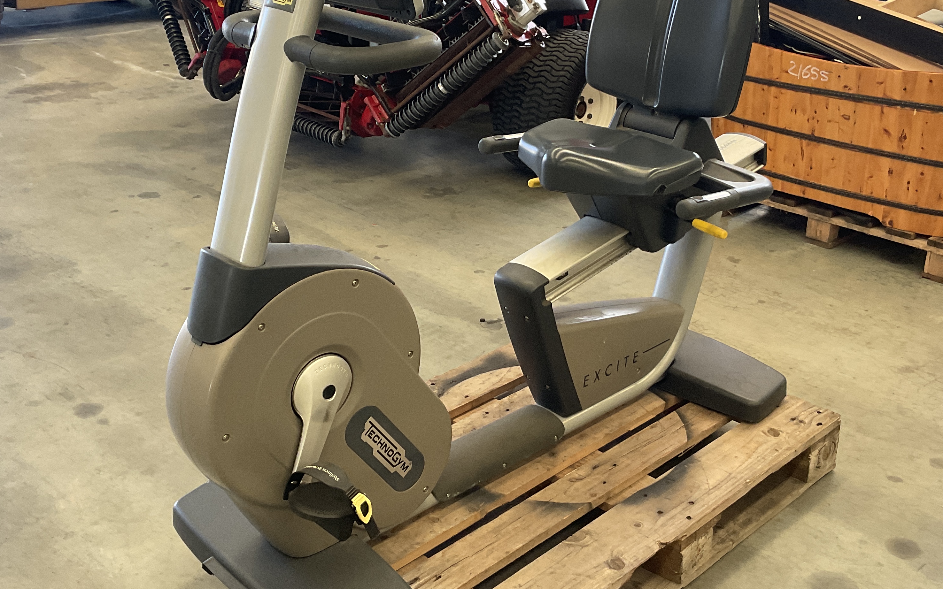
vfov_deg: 30.5
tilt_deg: -20.9
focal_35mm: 42
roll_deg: -0.5
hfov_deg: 47.2
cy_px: 259
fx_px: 1079
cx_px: 489
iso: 64
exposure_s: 1/94
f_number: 1.8
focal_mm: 3
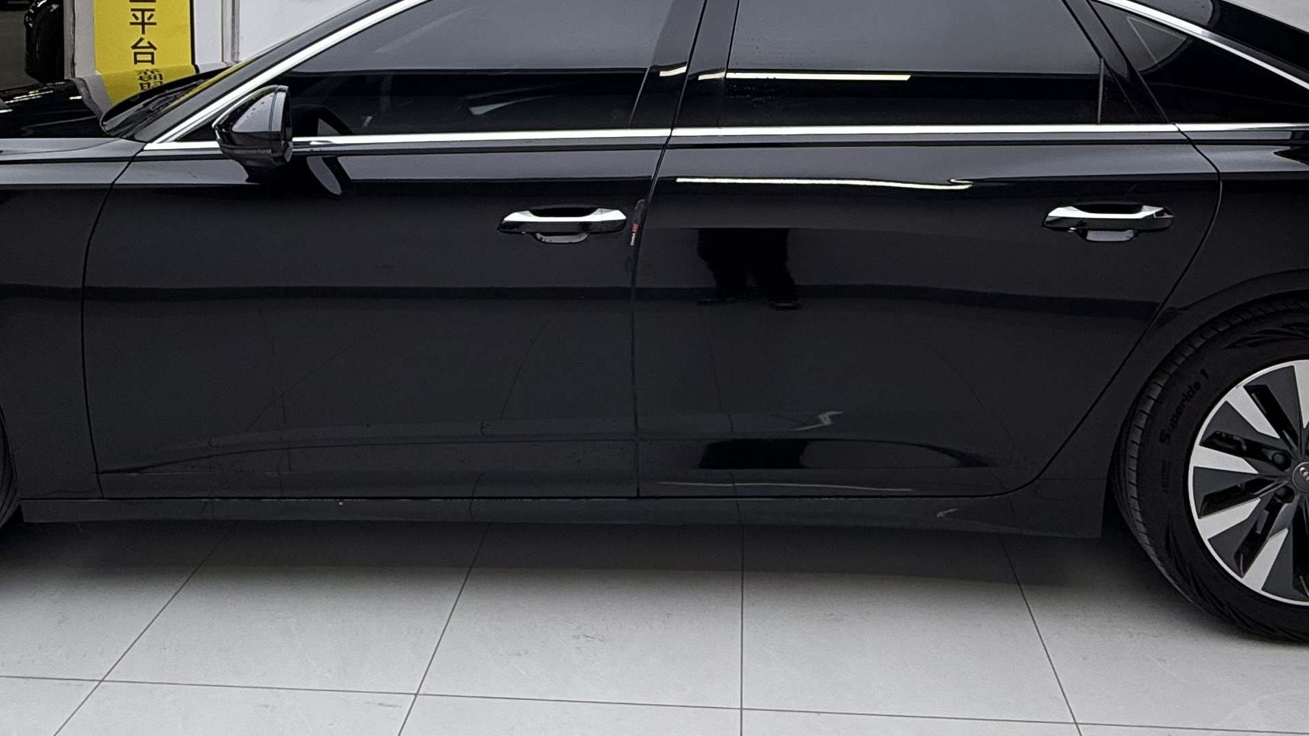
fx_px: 1111
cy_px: -25
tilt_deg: -1.5
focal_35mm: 32
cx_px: 704
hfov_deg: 60.9
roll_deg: -0.6
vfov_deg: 33.1
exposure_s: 1/100
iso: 64
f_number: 2.2
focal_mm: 2.22
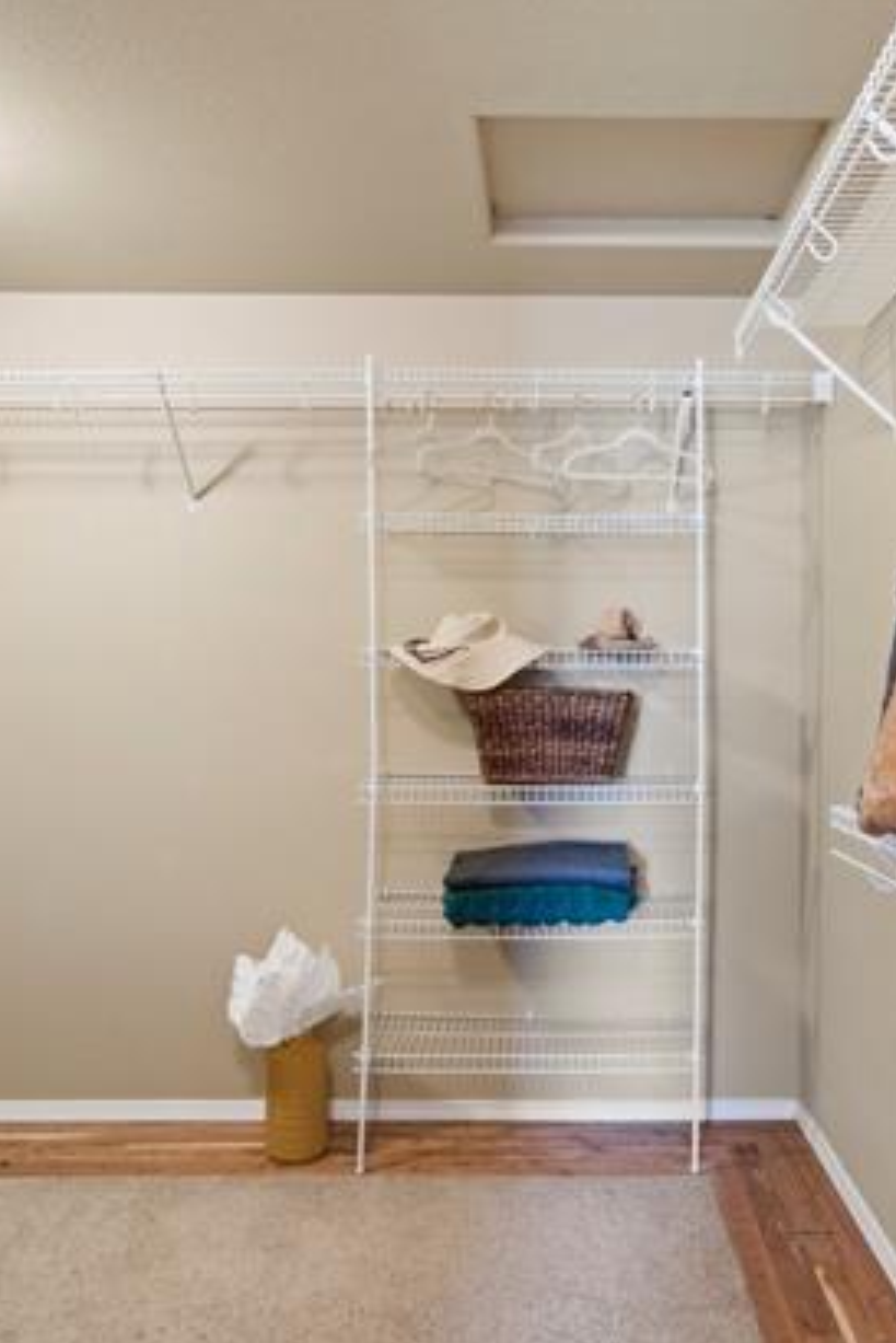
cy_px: 686
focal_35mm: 25
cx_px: 548
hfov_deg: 50.9
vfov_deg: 71.5
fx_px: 932
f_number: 11
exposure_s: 1/1.25
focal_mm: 16
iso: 400
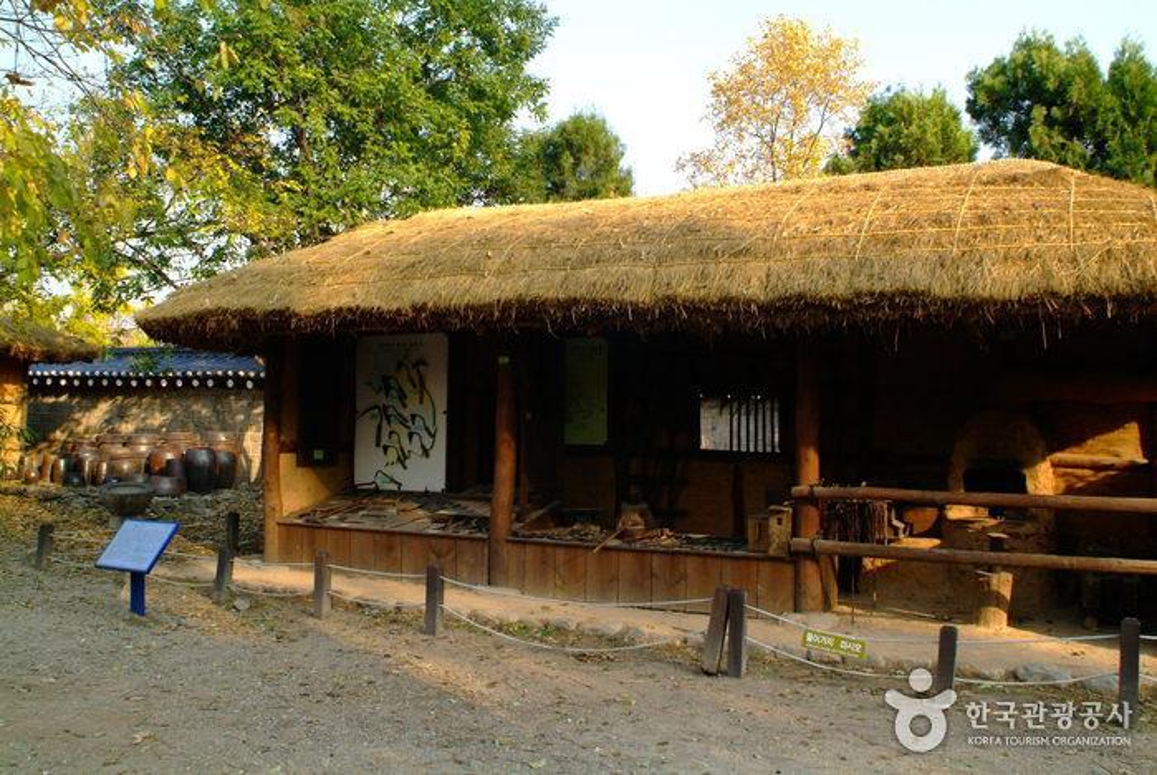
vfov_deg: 43.7
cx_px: 578
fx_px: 965
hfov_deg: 61.9
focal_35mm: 30
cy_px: 388
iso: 800
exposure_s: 1/350
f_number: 9.5
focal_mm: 20
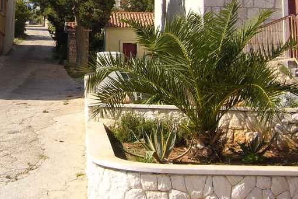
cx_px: 76
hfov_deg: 34.3
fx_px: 472
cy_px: 30
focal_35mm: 57
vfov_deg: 23.3
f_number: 5.6
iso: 80
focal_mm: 5.8
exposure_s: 1/320
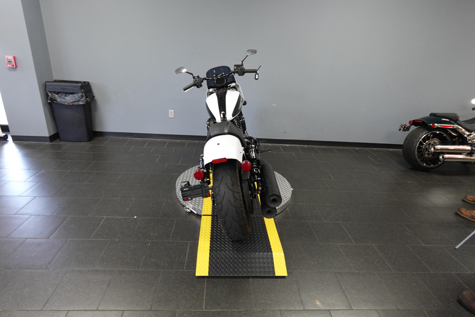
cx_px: 238
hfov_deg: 84.0
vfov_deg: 61.9
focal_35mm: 20
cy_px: 158
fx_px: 264
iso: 640
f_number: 2
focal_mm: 7.6
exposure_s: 1/80
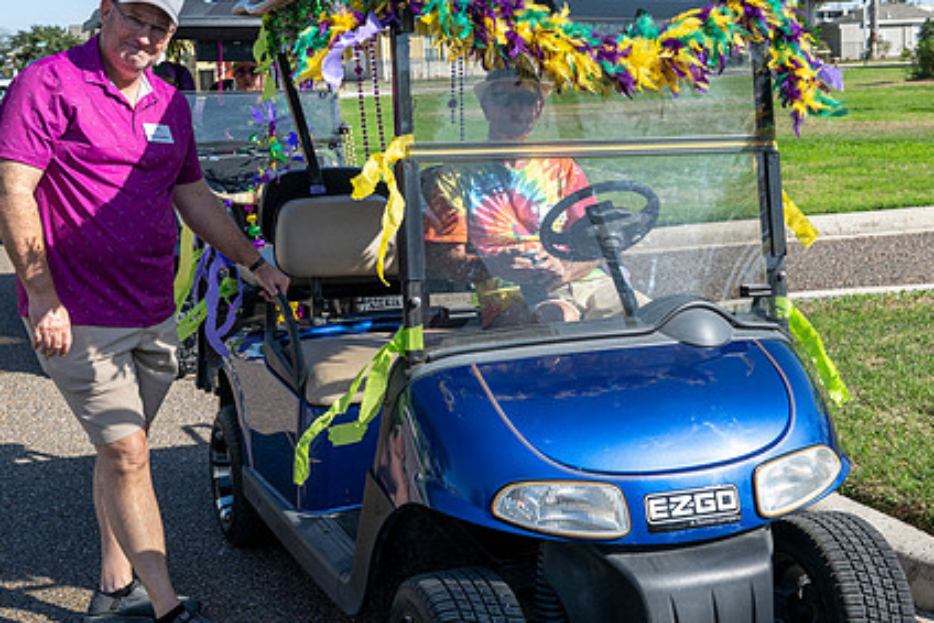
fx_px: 1349
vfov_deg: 25.9
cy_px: 221
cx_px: 463
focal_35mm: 52
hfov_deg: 38.2
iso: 200
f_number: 6.3
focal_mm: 38
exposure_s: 1/640
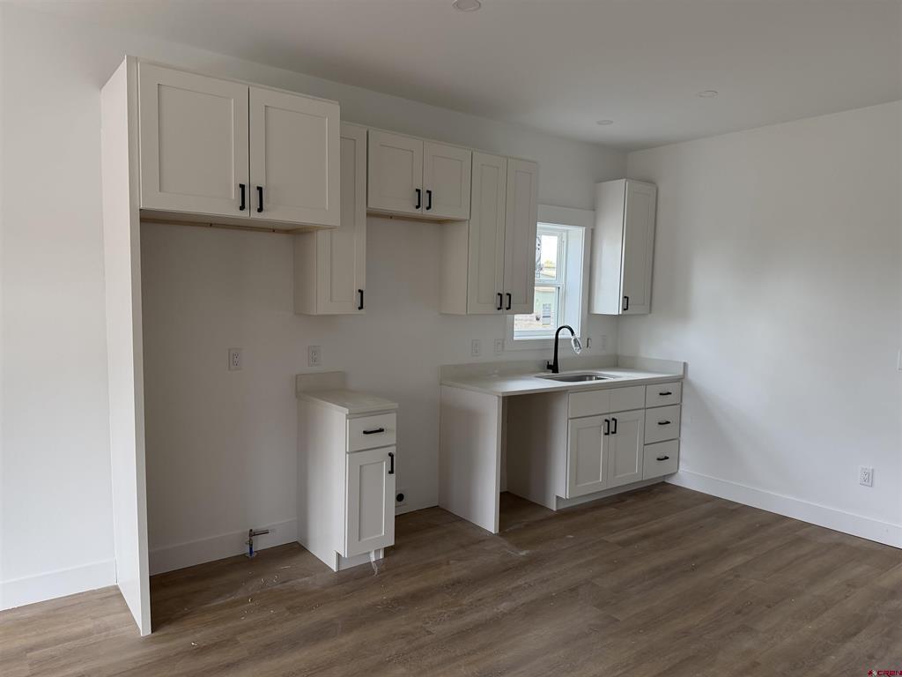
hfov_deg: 71.6
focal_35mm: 24
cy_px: 338
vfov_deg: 56.8
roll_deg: -0.9
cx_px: 451
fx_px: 625
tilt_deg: -3.8
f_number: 1.78
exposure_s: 1/145
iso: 200
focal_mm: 6.76
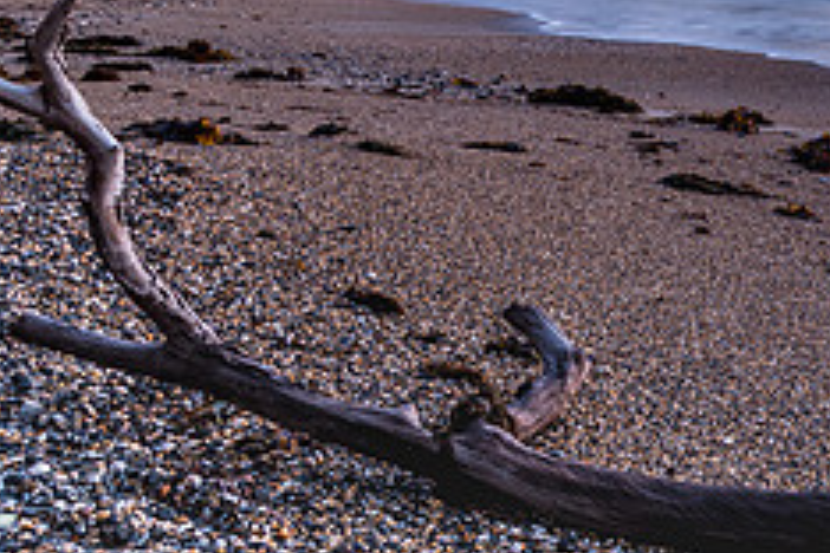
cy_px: 136
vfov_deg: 19.9
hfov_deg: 26.7
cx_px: 968
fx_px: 1568
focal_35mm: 68
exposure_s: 2.5
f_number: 10
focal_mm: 18
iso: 50
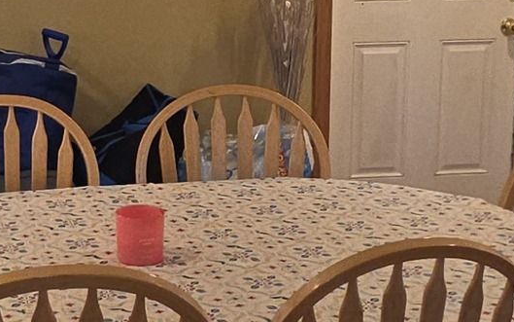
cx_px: 100
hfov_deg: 25.4
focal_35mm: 80
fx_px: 1121
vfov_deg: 16.2
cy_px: 73
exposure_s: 1/60
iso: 125
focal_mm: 2.2
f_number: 1.9
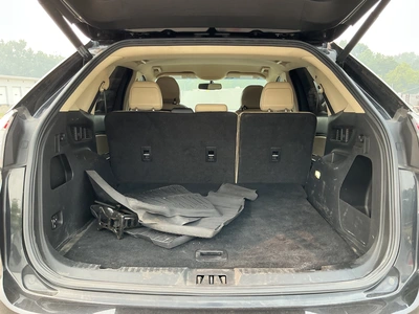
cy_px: 157
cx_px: 210
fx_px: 339
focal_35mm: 28
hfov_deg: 63.4
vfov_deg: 49.7
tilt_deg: -10.5
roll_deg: +1.2
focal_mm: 3
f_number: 1.8
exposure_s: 1/122
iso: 50
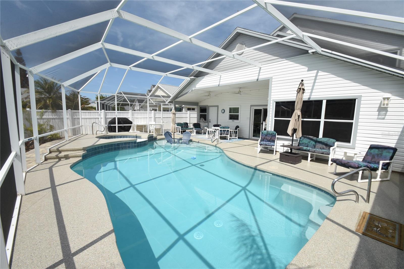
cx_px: 202
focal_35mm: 15
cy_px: 134
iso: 100
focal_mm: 10
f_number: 7.1
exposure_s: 1/200
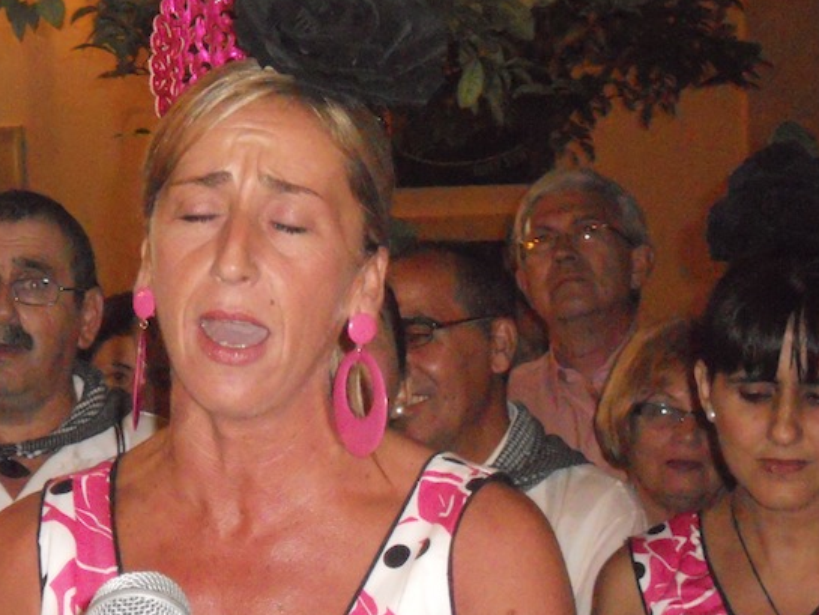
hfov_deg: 14.6
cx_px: 281
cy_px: 338
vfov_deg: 11.0
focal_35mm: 135
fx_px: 3195
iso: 1600
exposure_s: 1/60
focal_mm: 16.5
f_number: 5.4
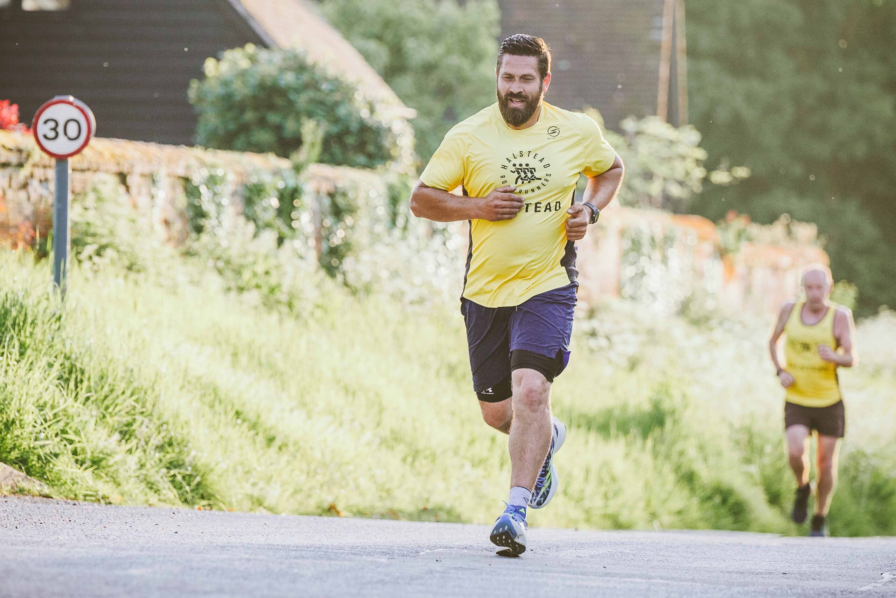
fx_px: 7093
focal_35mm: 285
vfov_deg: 4.8
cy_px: 299
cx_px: 448
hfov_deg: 7.2
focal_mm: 190
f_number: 3.5
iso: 500
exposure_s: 1/1250
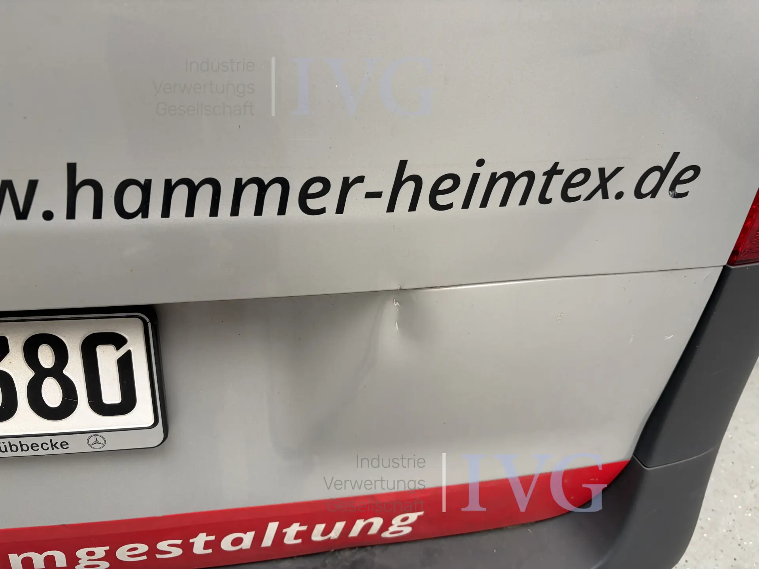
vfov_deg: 53.1
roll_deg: -3.0
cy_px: 284
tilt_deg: -34.3
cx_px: 380
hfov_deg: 67.3
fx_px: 570
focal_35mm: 26
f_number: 1.6
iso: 32
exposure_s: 1/121
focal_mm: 5.96
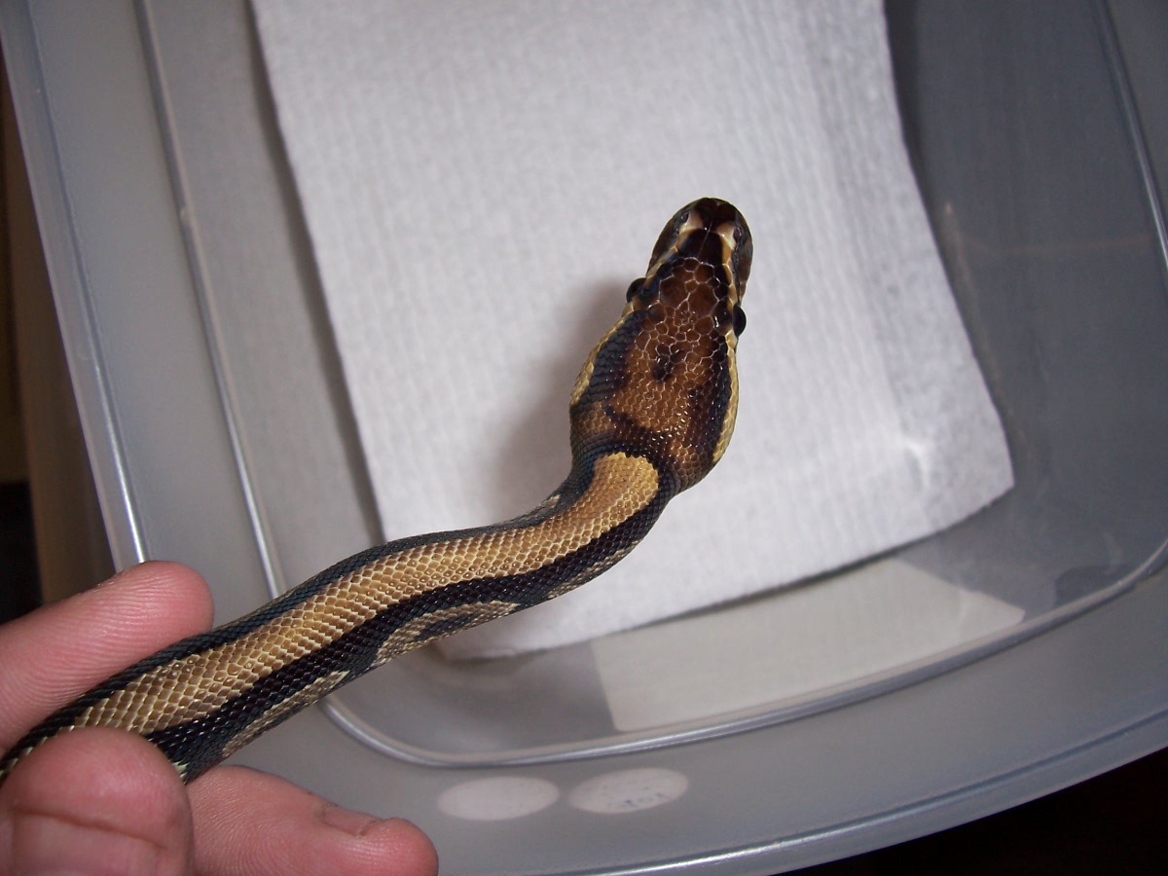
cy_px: 438
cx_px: 584
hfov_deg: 54.0
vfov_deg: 41.8
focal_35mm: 34
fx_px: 1147
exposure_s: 1/60
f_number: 2.7
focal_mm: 5.6
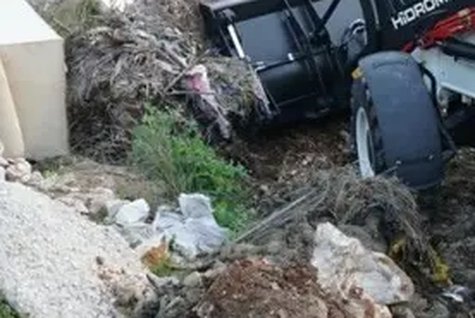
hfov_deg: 21.9
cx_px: 564
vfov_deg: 15.9
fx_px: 1137
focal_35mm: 86
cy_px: 98
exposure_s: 1/160
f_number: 4
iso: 250
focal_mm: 18
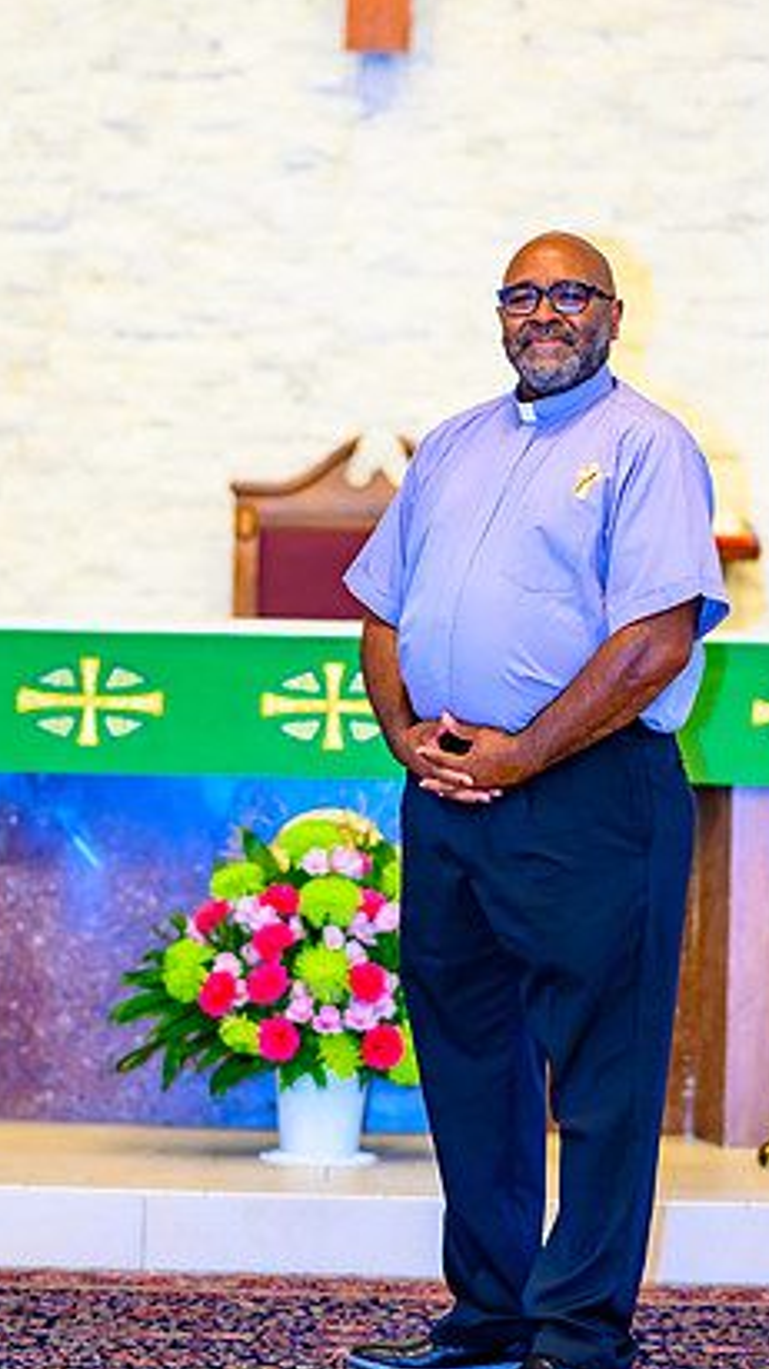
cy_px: 723
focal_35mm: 180
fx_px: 6529
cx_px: 459
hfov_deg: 6.7
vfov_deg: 12.0
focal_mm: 105
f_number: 2
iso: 360
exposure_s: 1/80
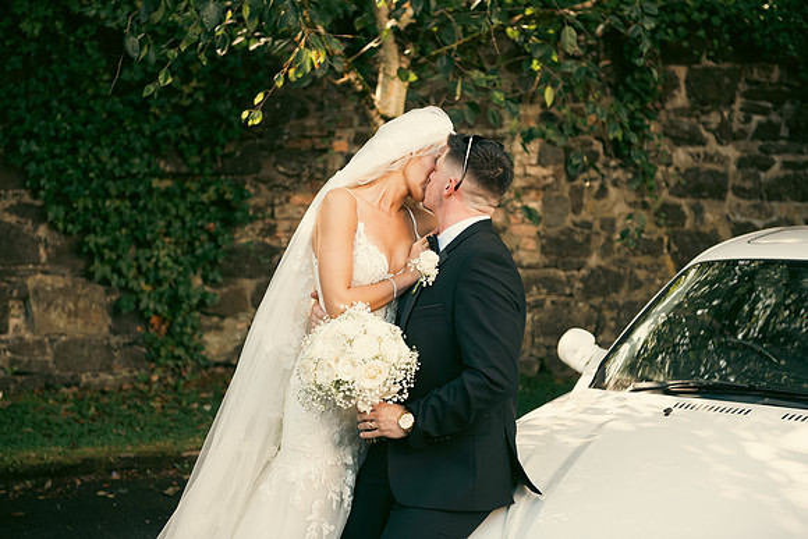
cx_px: 404
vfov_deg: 19.5
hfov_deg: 28.8
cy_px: 270
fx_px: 1571
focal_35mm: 70
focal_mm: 70
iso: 160
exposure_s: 1/200
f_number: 3.5
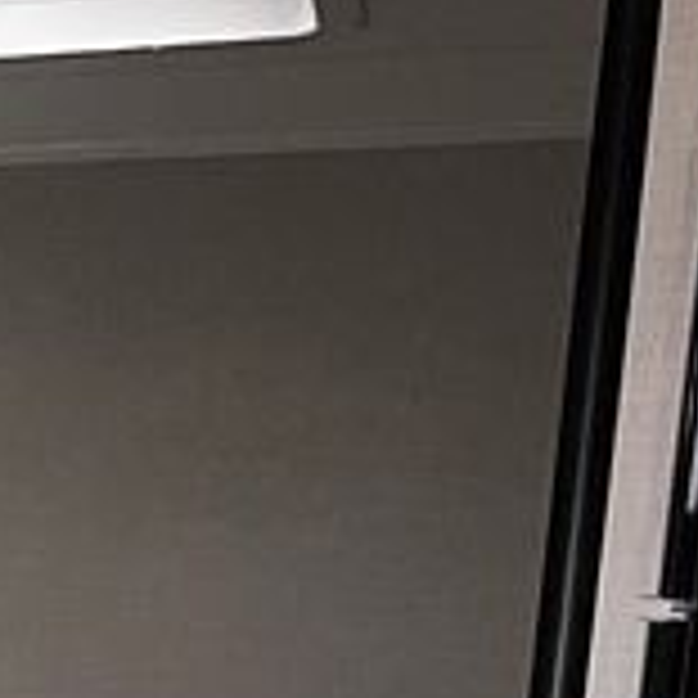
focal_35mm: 152
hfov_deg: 9.0
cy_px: 1198
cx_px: -1468
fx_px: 3468
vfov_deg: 10.9
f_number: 1.5
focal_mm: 5.7
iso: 160
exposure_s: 1/60
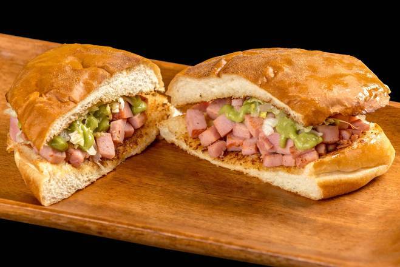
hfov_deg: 11.4
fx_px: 2001
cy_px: 134
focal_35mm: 180
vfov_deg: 7.6
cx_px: 200
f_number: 8
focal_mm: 180
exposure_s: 1/160
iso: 100
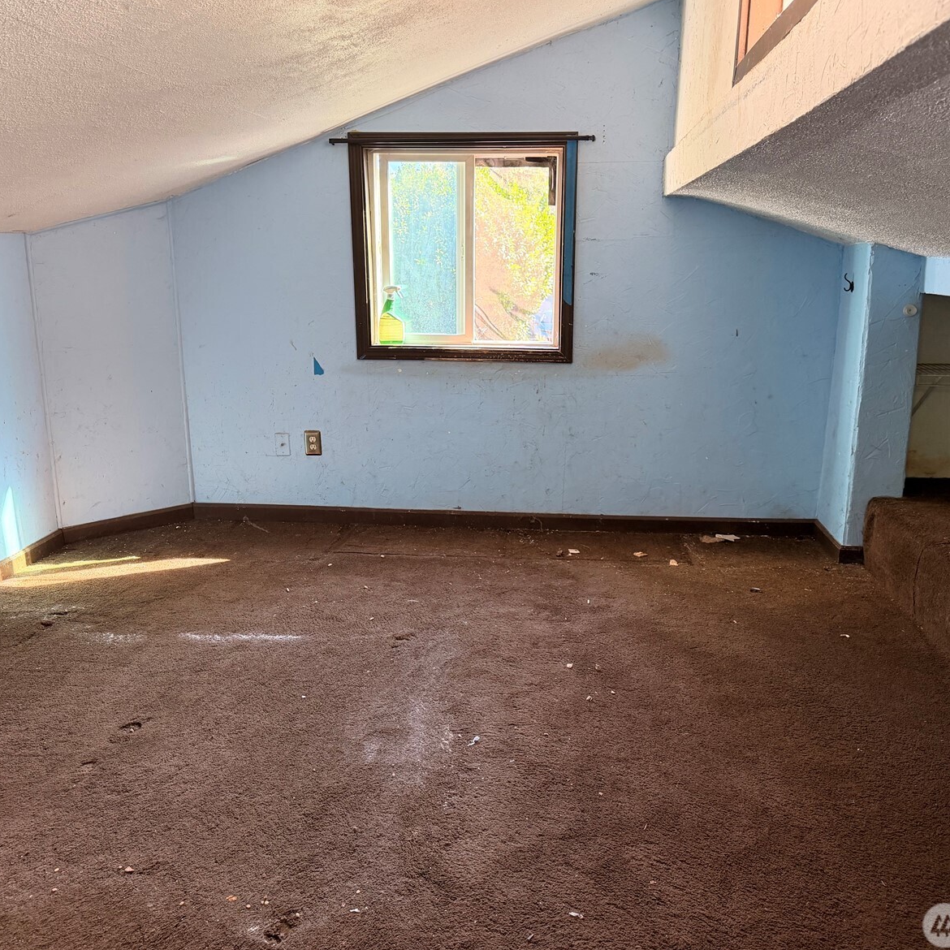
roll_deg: +0.8
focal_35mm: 29
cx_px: 484
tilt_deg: -13.4
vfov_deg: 55.6
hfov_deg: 55.6
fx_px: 900
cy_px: 471
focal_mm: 6.76
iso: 200
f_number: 1.78
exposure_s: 1/62
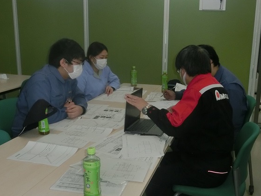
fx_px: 332
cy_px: 108
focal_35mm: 44
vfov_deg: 32.9
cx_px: 146
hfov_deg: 42.9
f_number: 3.9
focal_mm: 6.67
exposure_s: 1/250
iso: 400
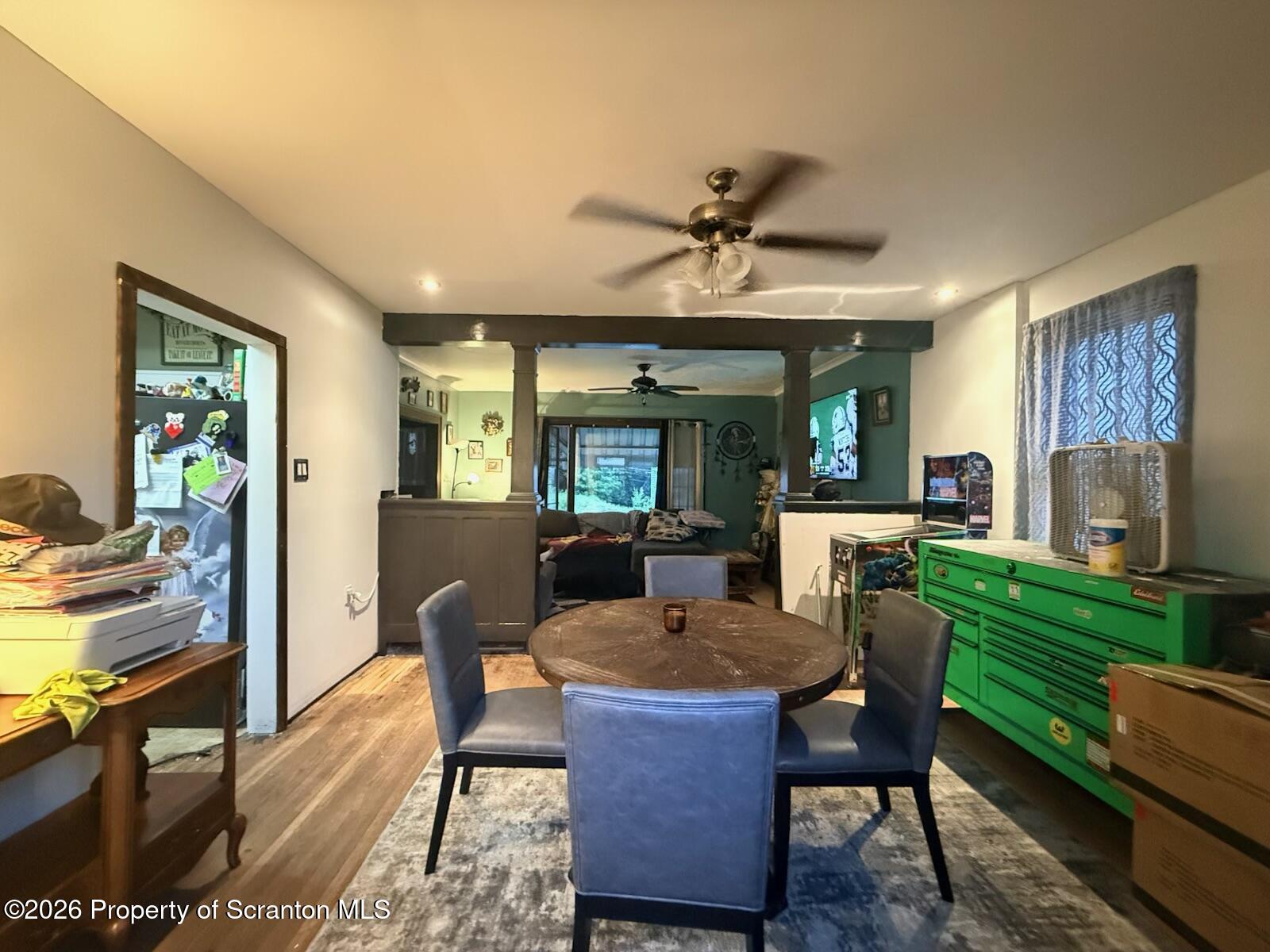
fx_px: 514
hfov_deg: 102.1
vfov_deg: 85.7
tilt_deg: +0.7
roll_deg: -1.1
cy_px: 476
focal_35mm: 14
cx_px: 635
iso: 1250
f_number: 2.2
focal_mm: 2.22
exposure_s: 1/40
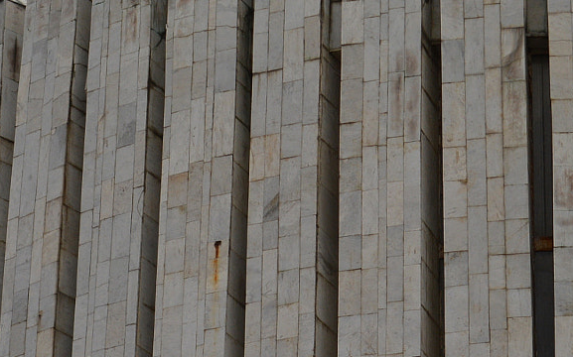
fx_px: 3643
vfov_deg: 5.6
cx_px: 465
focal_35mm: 233
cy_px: 22
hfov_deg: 9.0
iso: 320
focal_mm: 55
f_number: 8
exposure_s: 1/320
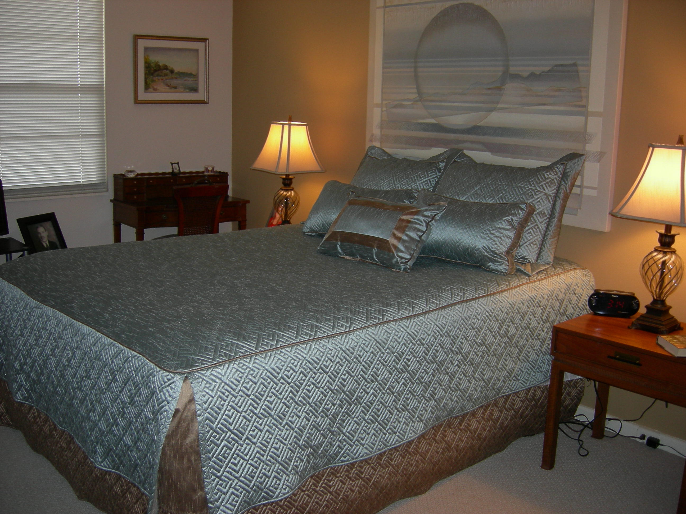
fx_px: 713
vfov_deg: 39.7
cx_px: 343
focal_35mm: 36
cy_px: 257
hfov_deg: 51.4
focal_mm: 7.5
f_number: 2.7
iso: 64
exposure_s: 1/60.1
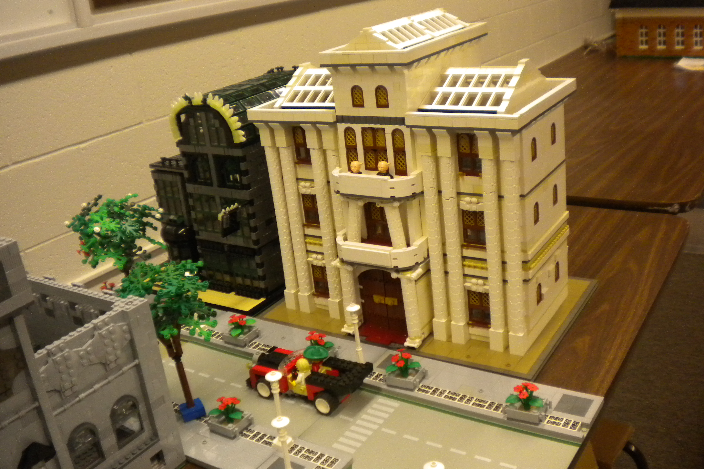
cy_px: 201
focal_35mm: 37
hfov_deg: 51.9
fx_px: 724
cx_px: 347
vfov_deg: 35.9
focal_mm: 6.3
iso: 400
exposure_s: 1/59.6
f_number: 3.1
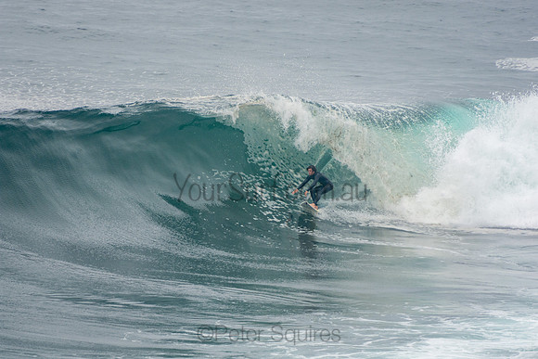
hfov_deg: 3.4
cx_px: 269
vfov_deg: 2.3
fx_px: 8968
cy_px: 180
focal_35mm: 600
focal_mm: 400
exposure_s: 1/1250
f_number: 5.6
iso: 400
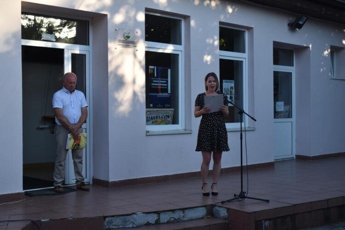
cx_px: 172
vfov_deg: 25.8
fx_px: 503
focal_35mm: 52
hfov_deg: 37.8
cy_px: 115
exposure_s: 1/250
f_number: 6.3
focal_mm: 35
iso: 200
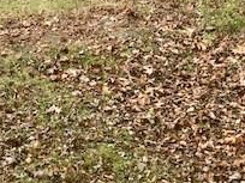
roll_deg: +1.1
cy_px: -25
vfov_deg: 16.2
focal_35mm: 88
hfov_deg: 21.7
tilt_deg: +0.5
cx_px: 20
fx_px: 623
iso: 20
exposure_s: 1/120
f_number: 1.8
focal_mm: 3.99
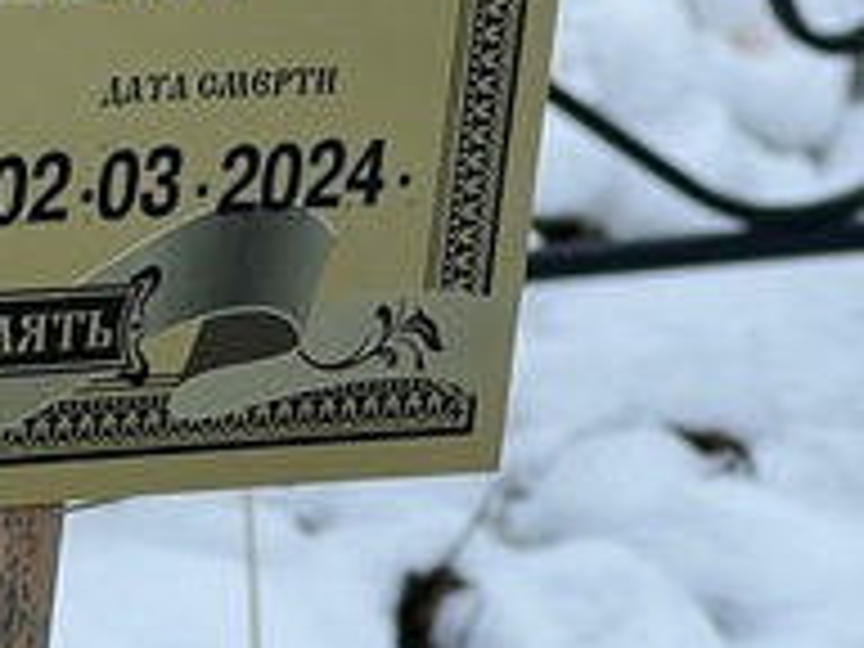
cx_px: -216
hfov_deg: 6.1
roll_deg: -7.0
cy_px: -76
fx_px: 8012
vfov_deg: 4.6
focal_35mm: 321
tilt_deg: -19.9
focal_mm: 9
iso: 32
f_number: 2.8
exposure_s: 1/102
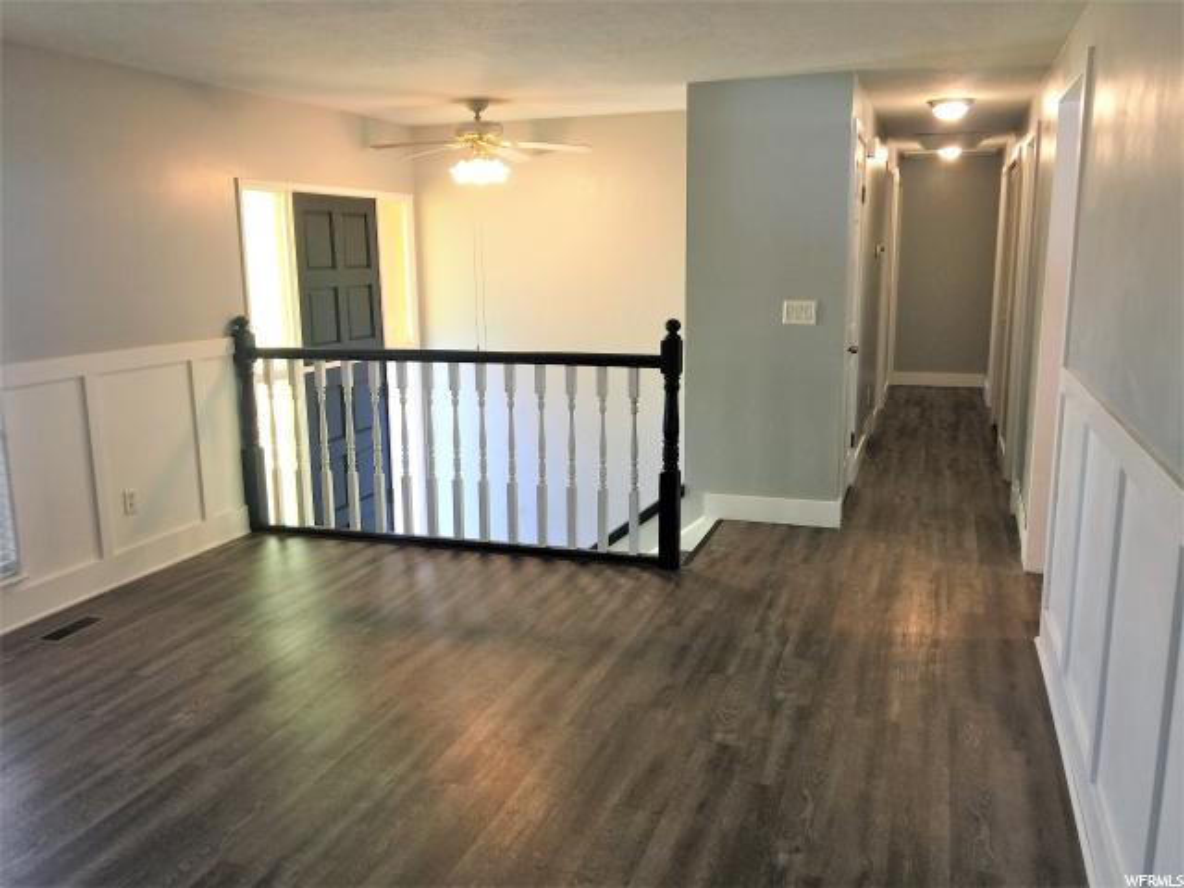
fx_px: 992
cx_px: 592
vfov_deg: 48.2
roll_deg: +0.0
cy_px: 444
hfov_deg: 61.7
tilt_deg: -9.7
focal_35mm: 29
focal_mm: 4.15
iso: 40
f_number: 2.2
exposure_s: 1/30
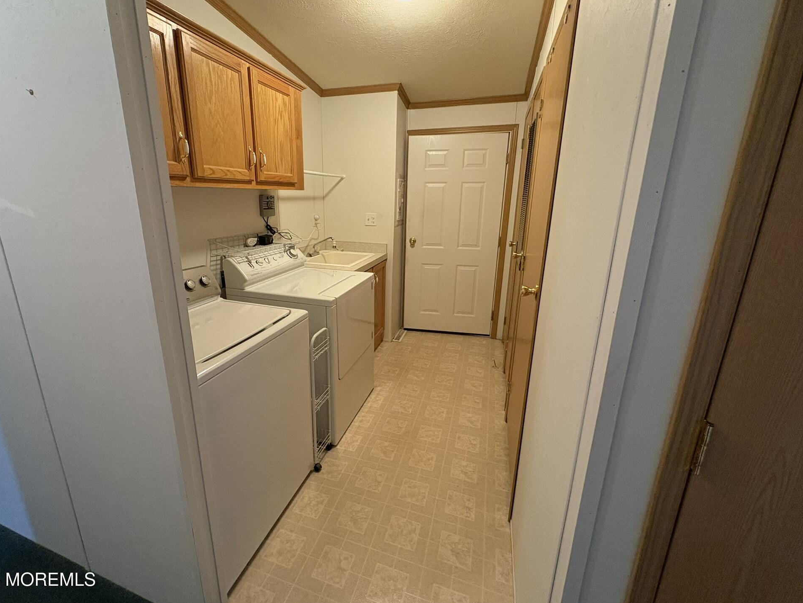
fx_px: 348
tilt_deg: -14.6
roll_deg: +0.0
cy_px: 286
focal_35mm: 15
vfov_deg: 81.7
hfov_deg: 98.0
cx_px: 374
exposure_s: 1/60
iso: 500
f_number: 2.2
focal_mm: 2.22
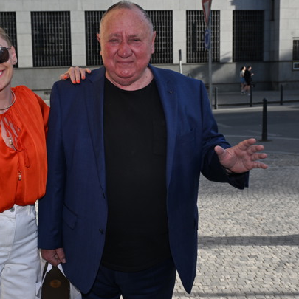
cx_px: 94
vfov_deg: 31.1
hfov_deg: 30.8
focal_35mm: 55
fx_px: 537
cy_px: 151
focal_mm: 38
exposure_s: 1/500
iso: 500
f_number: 8
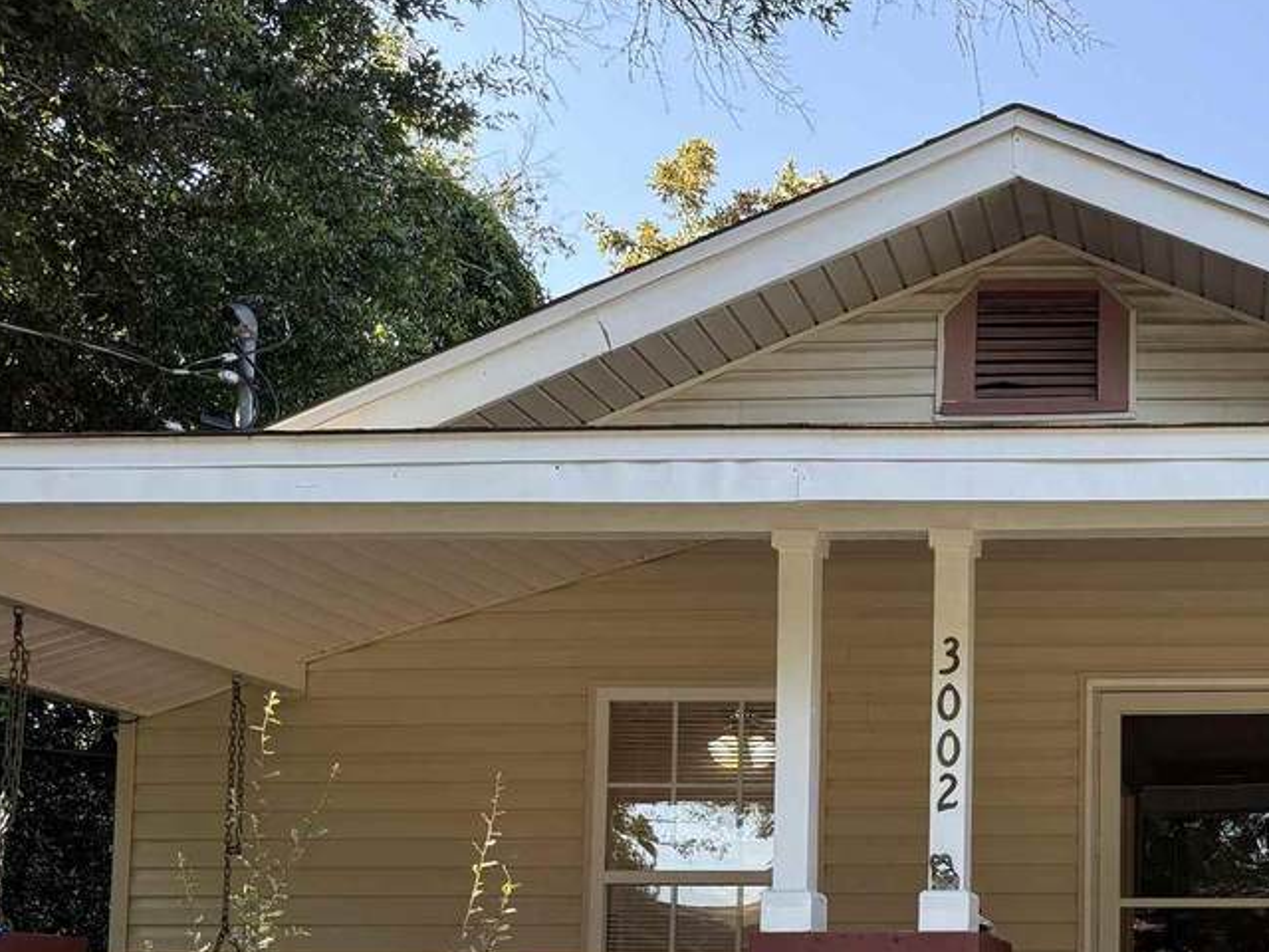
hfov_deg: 36.7
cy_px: 877
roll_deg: +0.5
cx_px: 1184
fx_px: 1760
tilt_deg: +6.0
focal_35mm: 48
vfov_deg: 28.9
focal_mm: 6.76
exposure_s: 1/501
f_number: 1.78
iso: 100
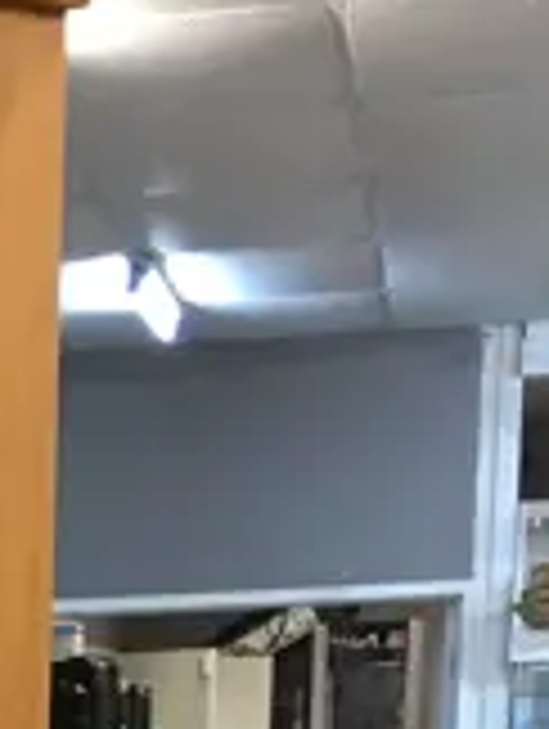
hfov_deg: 7.8
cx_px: -576
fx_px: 3860
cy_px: 1904
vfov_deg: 9.3
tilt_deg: -15.3
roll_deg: +0.7
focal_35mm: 183
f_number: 2.2
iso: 50
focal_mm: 4.15
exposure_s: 1/17
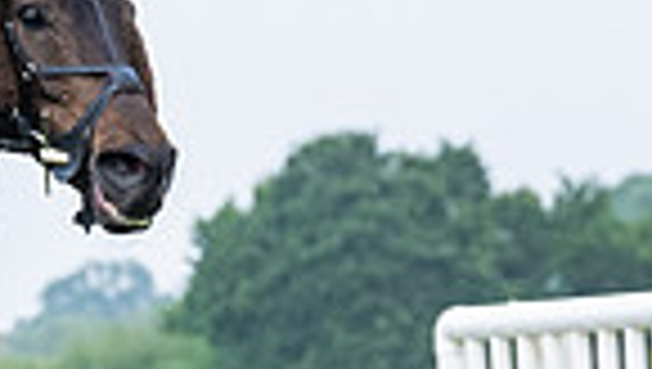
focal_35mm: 542
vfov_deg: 2.2
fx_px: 9382
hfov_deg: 4.0
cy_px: 529
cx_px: -198
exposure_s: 1/1250
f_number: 4
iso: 800
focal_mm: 75
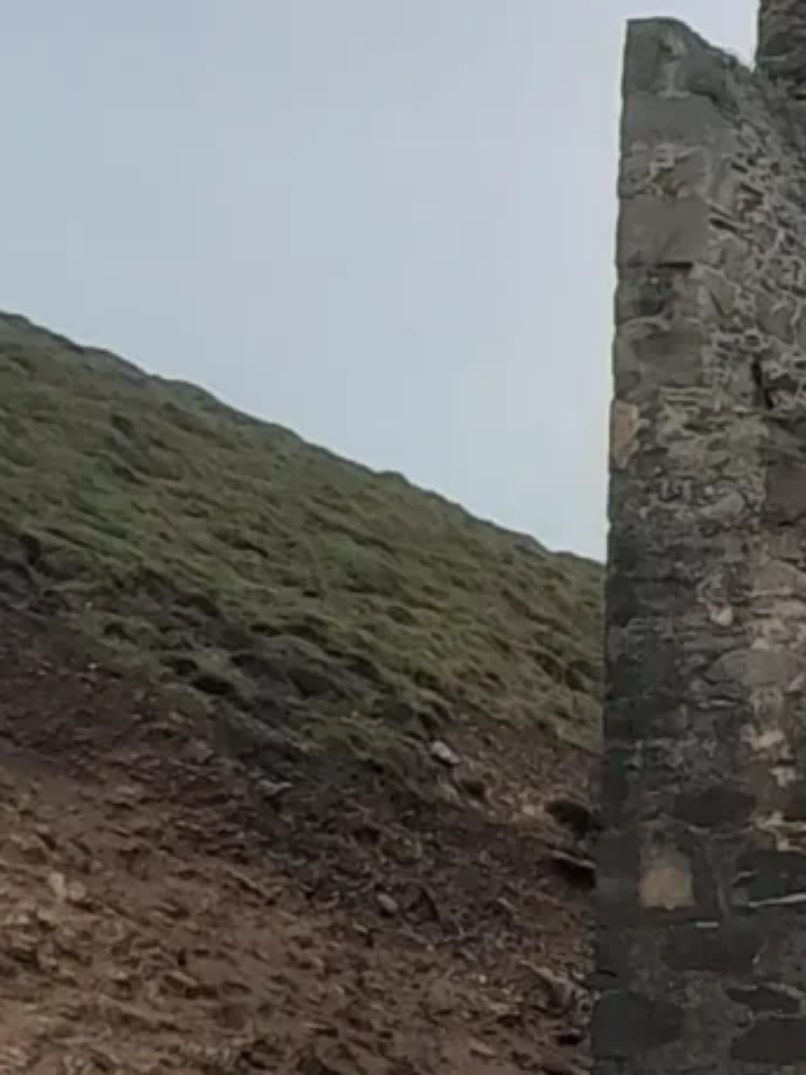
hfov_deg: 8.8
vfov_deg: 13.6
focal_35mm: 145
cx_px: 2240
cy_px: 335
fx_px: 4504
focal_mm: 3.98
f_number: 1.8
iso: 40
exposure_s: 1/409
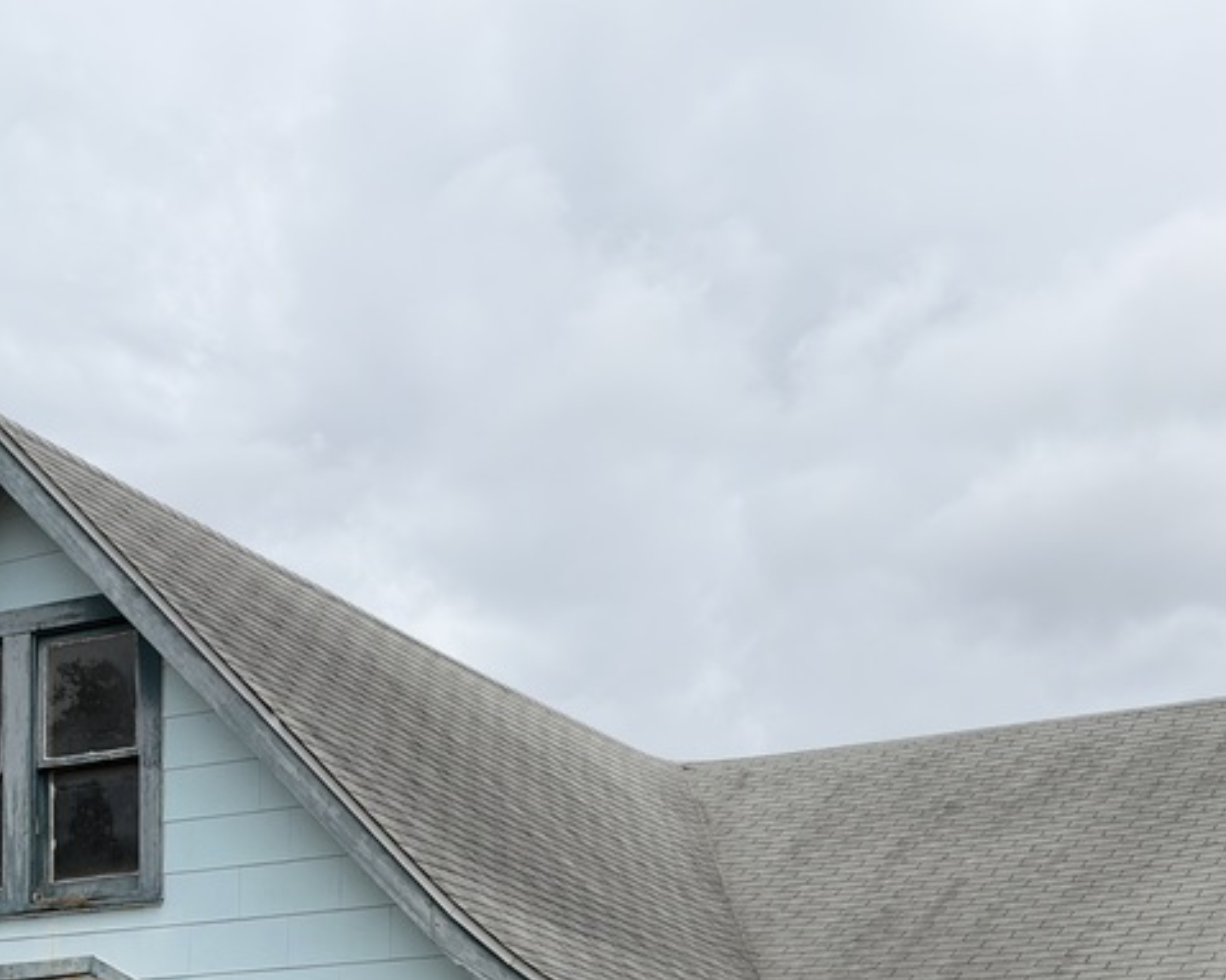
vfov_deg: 21.2
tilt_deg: +3.2
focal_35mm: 66
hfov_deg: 28.7
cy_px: 1246
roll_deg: -2.6
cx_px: 665
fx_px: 2394
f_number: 1.8
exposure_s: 1/3226
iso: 64
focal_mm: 6.93
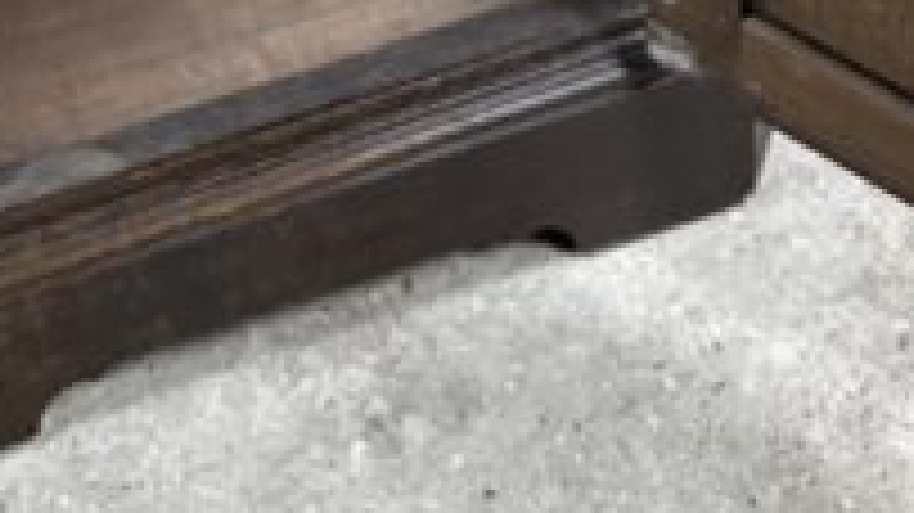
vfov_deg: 7.9
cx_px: 329
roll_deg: +2.0
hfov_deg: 16.2
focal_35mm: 132
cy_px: -1058
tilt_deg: -32.1
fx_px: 3198
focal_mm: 6.86
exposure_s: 1/50
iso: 200
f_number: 1.78
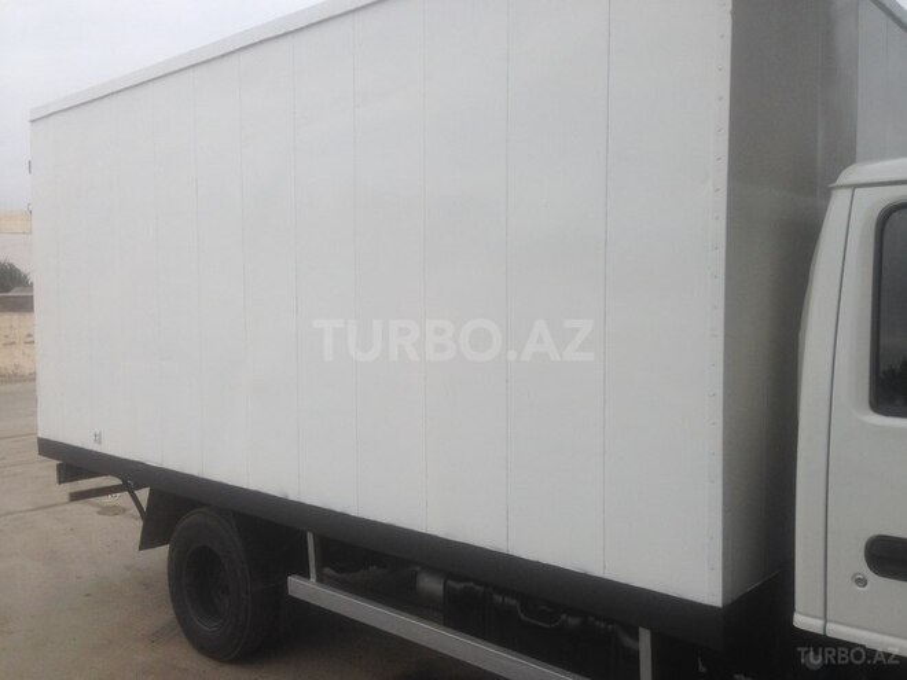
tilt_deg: -5.3
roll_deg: -2.4
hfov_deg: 55.4
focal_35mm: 33
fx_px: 865
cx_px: 454
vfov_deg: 42.9
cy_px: 340
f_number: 2.4
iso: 50
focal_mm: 4.12
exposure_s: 1/695
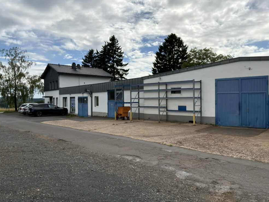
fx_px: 225
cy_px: 99
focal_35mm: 29
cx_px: 136
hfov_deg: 61.7
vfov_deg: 48.2
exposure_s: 1/3788
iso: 25
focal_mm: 3
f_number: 1.8
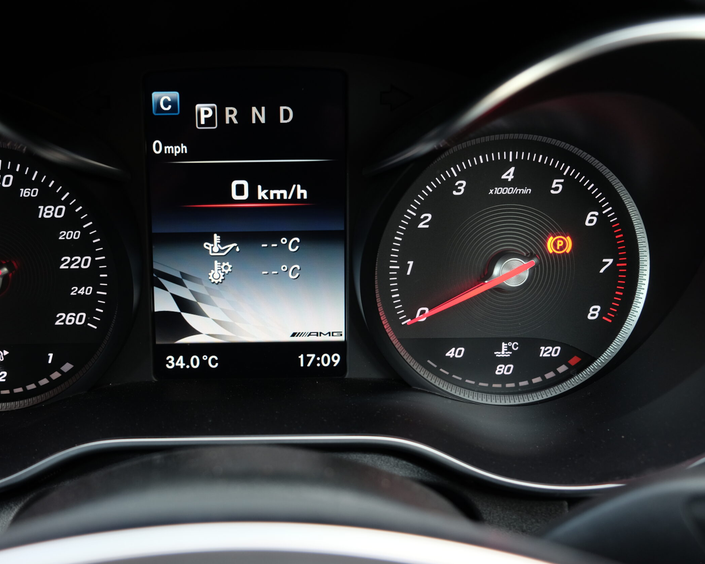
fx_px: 793
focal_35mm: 38
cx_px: 275
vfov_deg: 39.1
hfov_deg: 47.6
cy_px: 280
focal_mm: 22.3
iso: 400
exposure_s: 1/20
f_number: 4
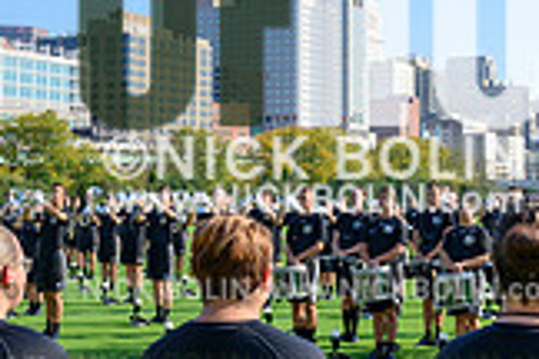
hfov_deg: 23.6
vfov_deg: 15.8
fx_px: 1288
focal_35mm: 86
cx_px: 313
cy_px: 58
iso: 80
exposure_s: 1/200
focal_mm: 24
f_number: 7.1
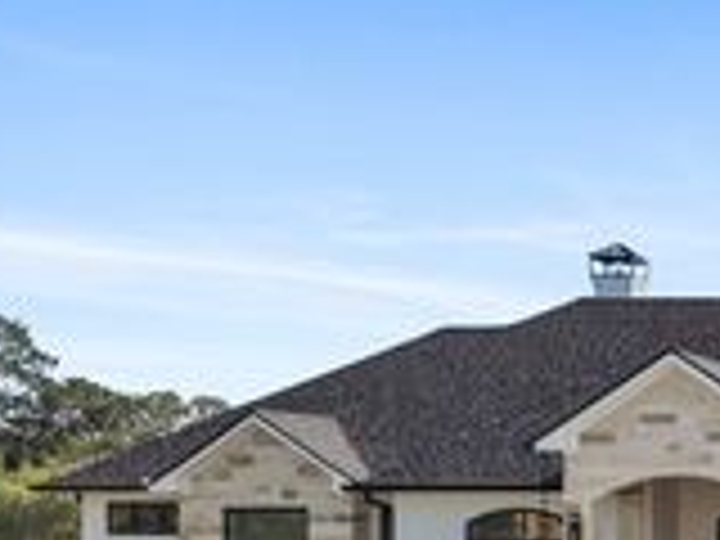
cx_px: 1058
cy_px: 493
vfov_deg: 19.3
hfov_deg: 21.9
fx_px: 1560
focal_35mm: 75
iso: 200
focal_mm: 8.67
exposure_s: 1/6000
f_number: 1.8
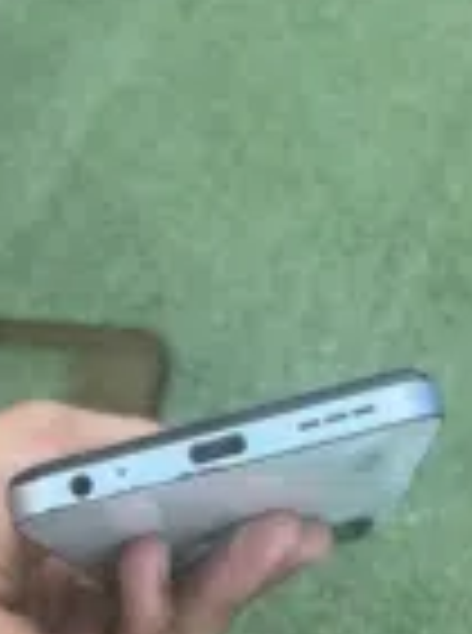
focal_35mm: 74
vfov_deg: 25.5
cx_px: 76
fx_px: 1352
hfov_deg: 19.6
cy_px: 580
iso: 40
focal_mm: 5.7
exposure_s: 1/186
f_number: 1.5
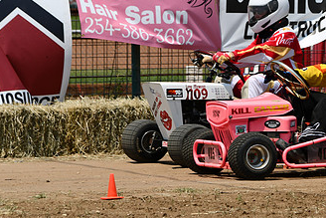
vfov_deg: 3.4
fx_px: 3714
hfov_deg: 5.0
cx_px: 269
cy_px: 48
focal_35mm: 410
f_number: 8
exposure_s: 1/640
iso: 100
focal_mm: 155
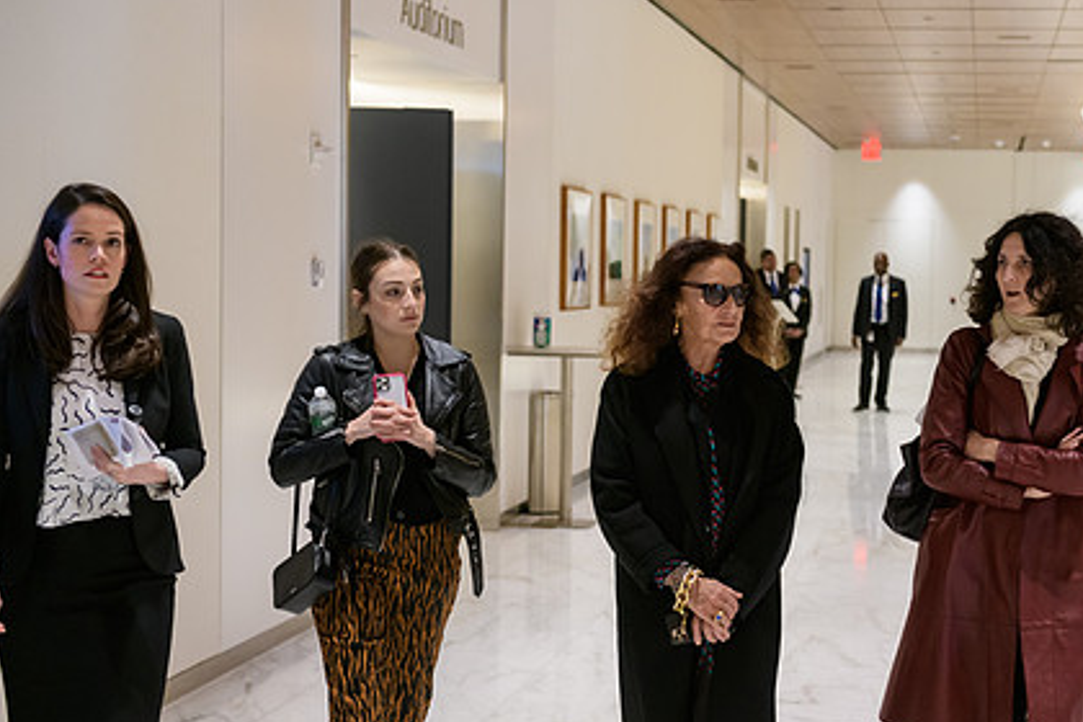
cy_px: 409
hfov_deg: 29.0
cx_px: 722
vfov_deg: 19.7
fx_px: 2076
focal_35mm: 69
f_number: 3.2
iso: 1600
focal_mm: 50
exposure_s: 1/125
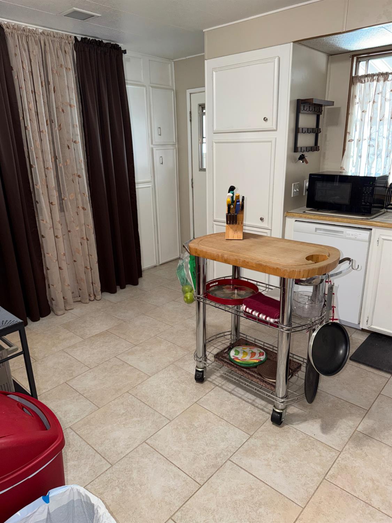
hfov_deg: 56.8
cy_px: 262
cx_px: 196
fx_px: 362
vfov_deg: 71.6
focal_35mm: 24
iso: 100
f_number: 1.78
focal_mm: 6.76
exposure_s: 1/23
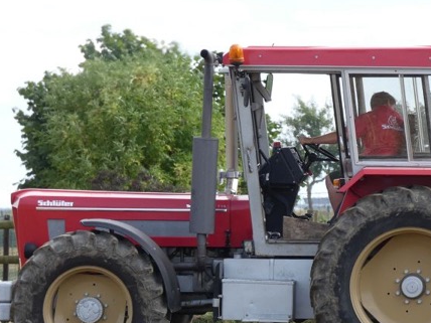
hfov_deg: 2.7
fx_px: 9301
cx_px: 301
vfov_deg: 2.0
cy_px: 263
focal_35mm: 747
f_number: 5.6
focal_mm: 71.7
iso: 80
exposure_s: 1/200
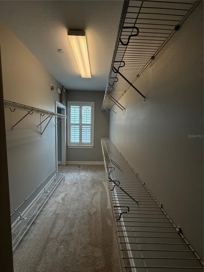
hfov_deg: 85.7
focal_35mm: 14
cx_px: 102
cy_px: 136
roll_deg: -2.2
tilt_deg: -5.5
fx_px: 110
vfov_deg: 102.1
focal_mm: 2.22
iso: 125
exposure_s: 1/120
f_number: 2.2
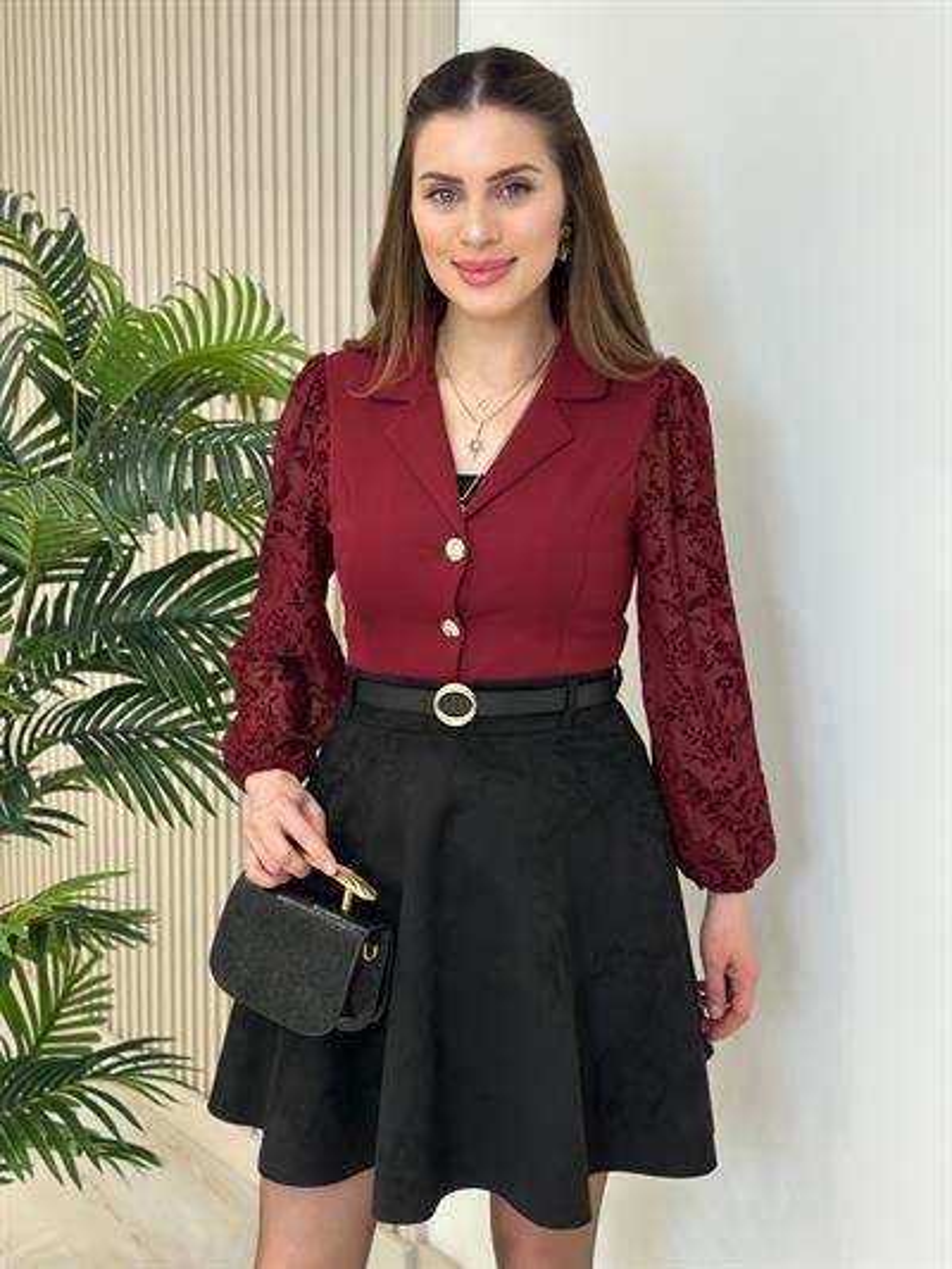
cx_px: 476
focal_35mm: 48
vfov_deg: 39.6
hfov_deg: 30.3
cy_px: 634
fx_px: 1759
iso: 64
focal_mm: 6.86
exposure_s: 1/111
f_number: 1.78
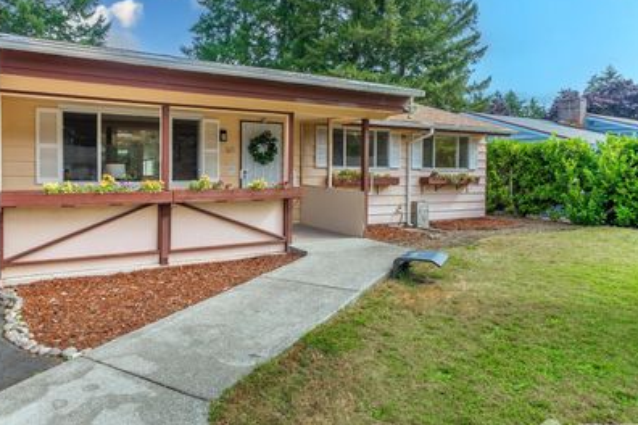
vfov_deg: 52.9
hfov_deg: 72.9
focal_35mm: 24
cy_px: 180
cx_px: 251
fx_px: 425
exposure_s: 1/60
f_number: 7.1
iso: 80
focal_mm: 19
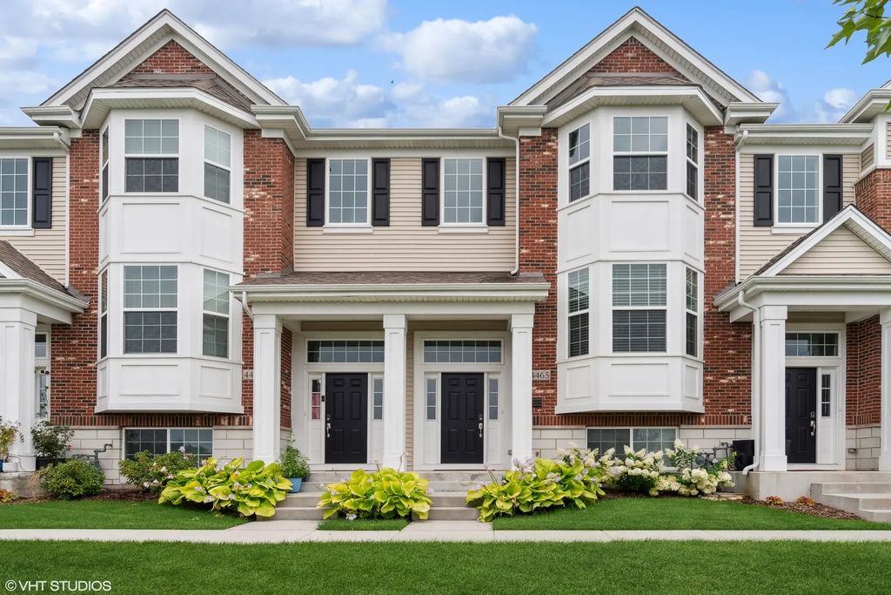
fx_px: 483
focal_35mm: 20
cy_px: 298
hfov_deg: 85.4
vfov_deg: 63.2
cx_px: 446
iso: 320
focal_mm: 13
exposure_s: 1/125
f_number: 8
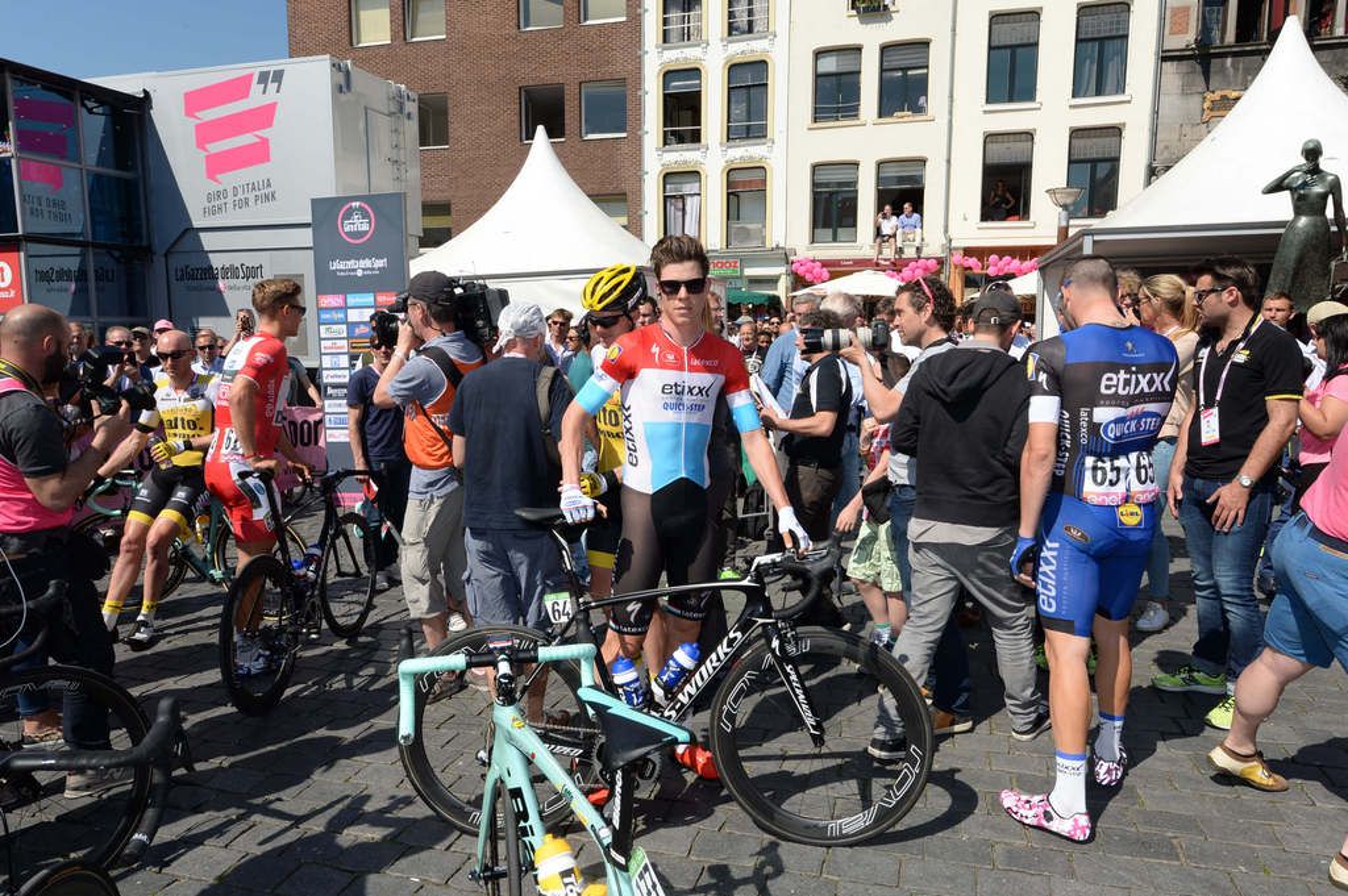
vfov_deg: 53.1
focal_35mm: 24
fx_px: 898
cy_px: 448
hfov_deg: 73.8
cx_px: 674
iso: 200
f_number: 14
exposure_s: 1/200
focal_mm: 24
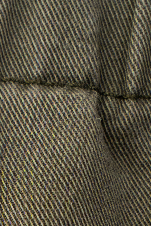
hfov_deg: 4.9
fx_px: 1717
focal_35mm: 273
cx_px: -209
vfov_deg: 7.1
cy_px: 540
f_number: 5
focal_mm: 53
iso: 1600
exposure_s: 1/200
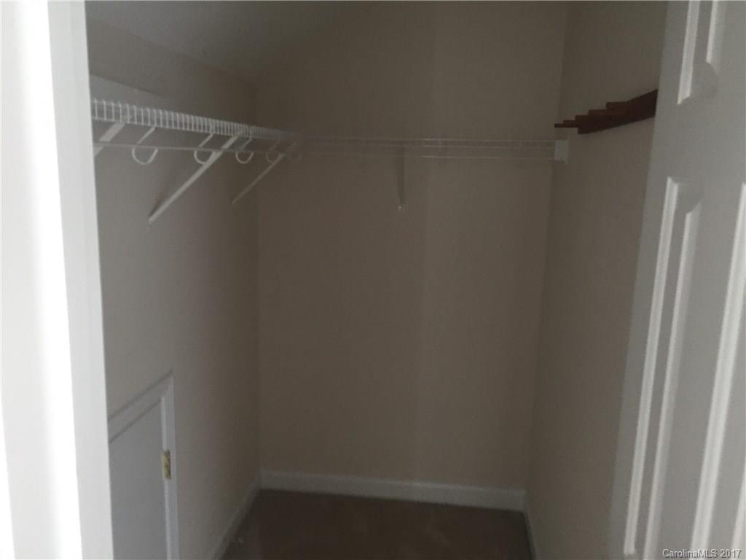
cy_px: 280
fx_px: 625
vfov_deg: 48.2
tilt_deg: -9.9
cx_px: 373
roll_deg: -1.9
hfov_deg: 61.7
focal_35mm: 29
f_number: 2.2
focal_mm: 4.15
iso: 250
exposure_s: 1/17
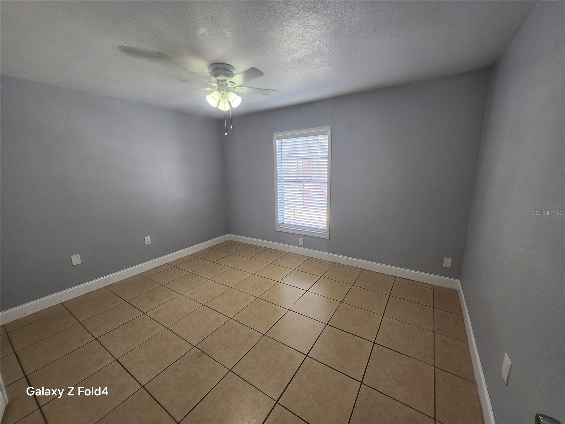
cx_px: 282
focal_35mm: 13
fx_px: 212
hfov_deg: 106.2
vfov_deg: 89.9
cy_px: 212
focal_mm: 1.74
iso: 64
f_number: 2.2
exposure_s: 1/60
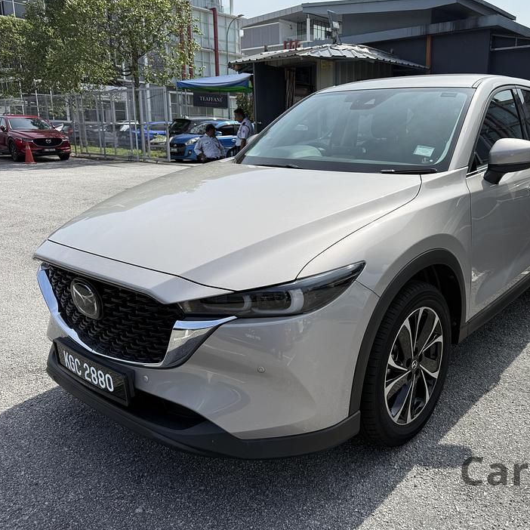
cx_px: 351
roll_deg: -2.1
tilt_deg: -12.5
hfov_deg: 54.6
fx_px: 502
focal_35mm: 29
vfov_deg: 55.6
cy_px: 264
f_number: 1.78
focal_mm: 6.76
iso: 80
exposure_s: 1/3759
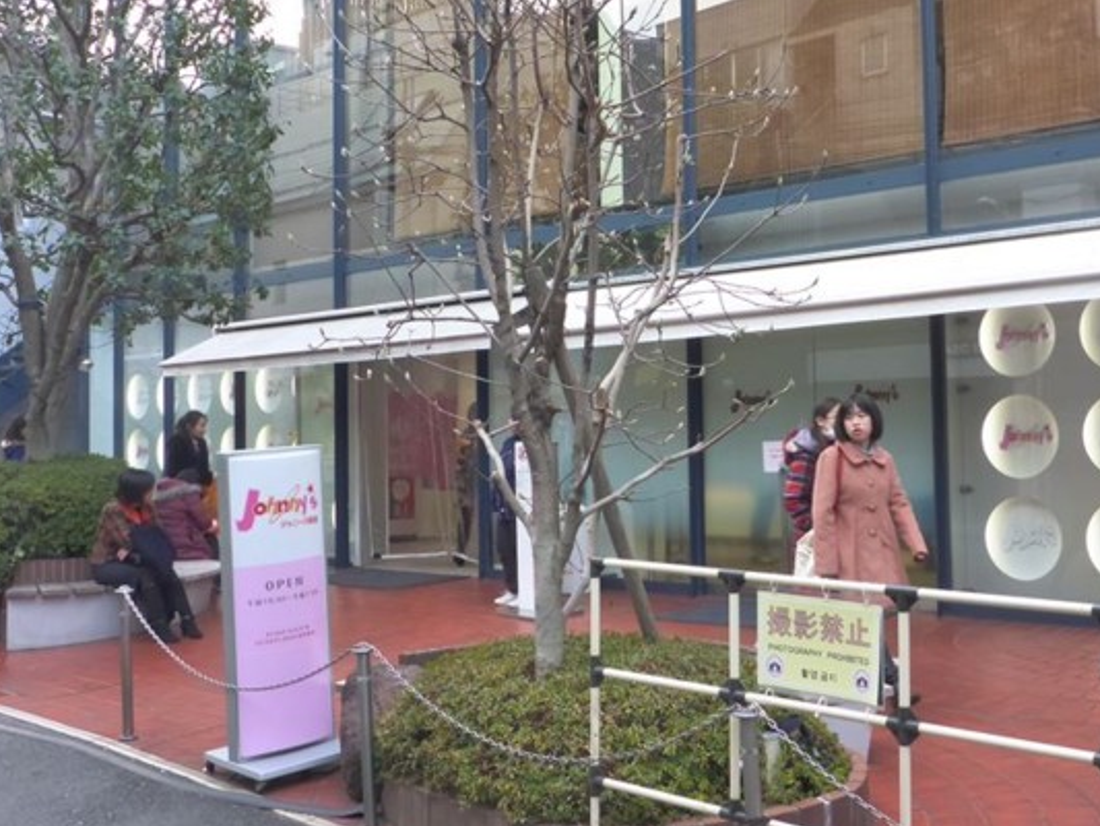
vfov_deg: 34.3
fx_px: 1335
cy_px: 372
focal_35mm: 42
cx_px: 679
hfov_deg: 44.5
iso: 400
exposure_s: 1/80
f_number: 3.3
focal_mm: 4.9
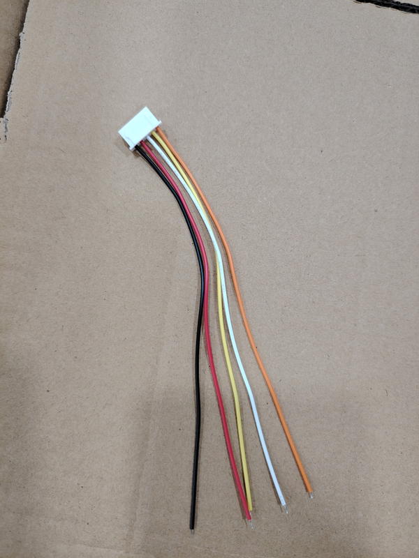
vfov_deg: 71.6
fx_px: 387
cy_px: 279
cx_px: 210
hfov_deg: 56.8
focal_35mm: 24
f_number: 1.75
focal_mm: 5.25
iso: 909
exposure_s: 1/50
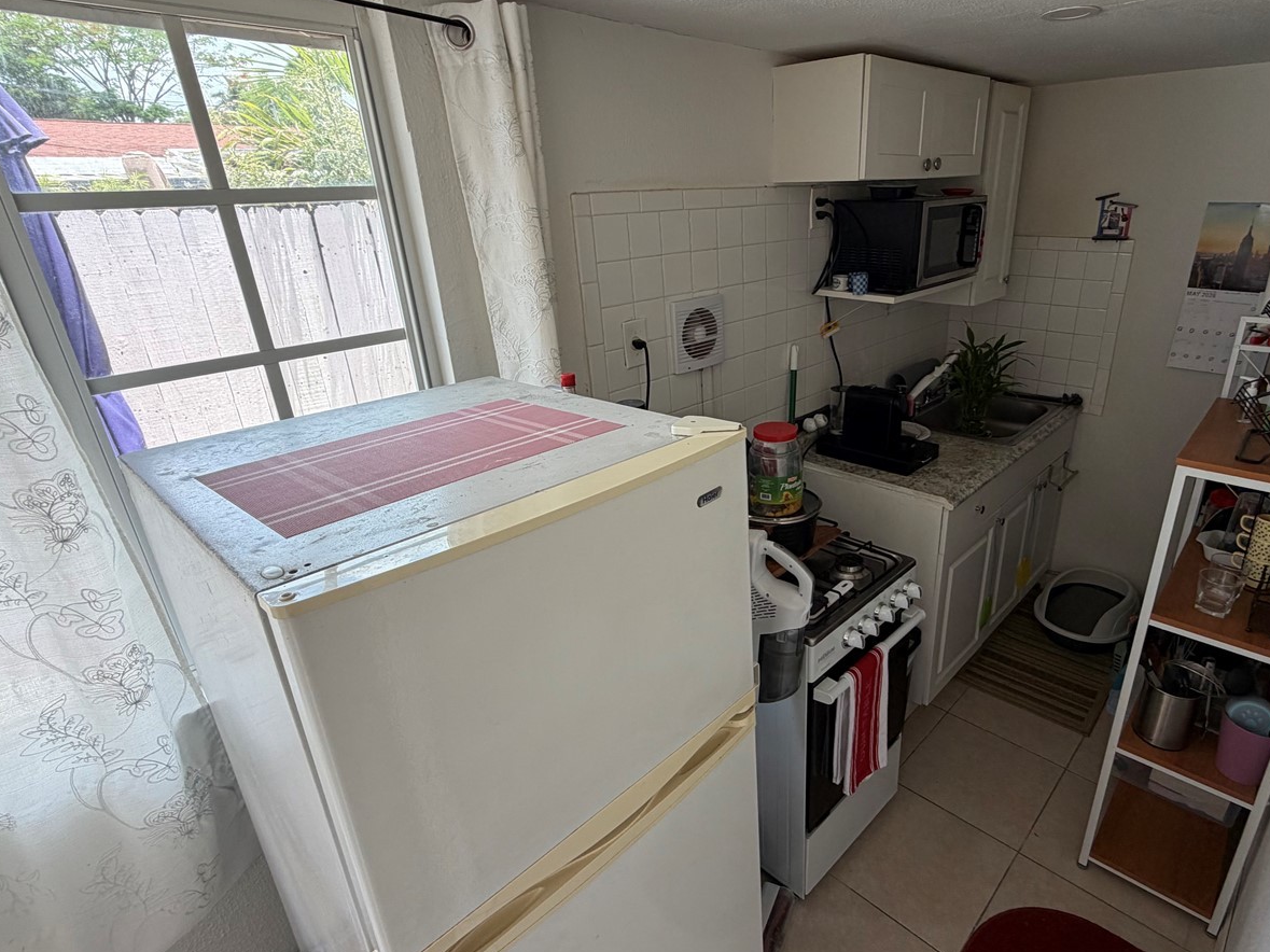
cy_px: 467
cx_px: 734
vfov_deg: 68.7
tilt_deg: -22.5
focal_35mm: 19
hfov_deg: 84.0
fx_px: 697
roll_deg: +1.3
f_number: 2.2
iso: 64
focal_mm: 2.22
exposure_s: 1/121
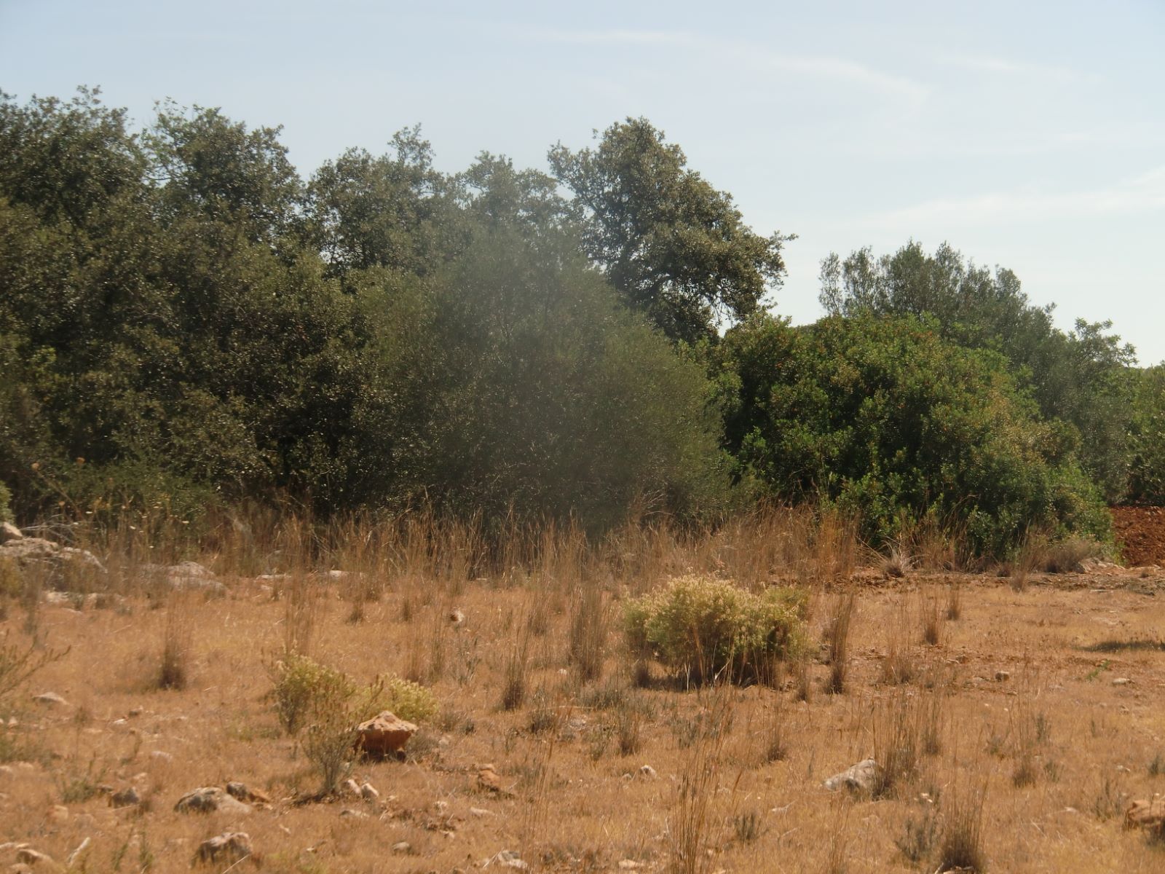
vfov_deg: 19.4
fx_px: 2558
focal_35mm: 76
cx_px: 582
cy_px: 437
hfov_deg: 25.7
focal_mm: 13.6
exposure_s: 1/640
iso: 64
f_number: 4.6
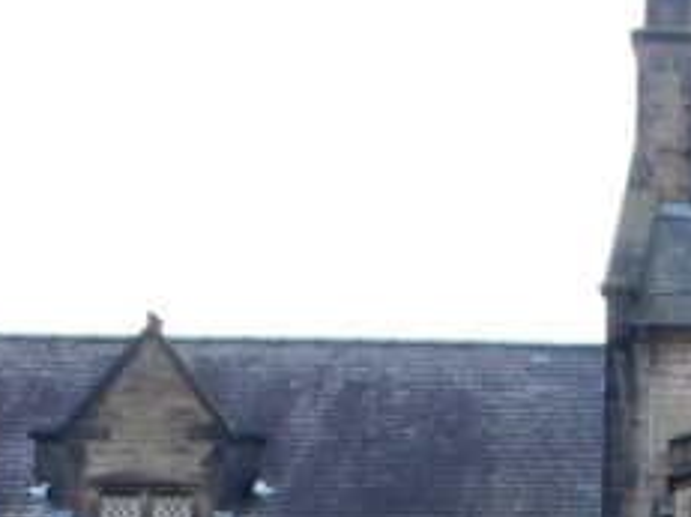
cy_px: 535
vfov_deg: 11.0
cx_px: 1343
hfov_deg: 13.0
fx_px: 2654
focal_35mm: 133
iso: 125
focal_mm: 5.3
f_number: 3.2
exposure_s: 1/60
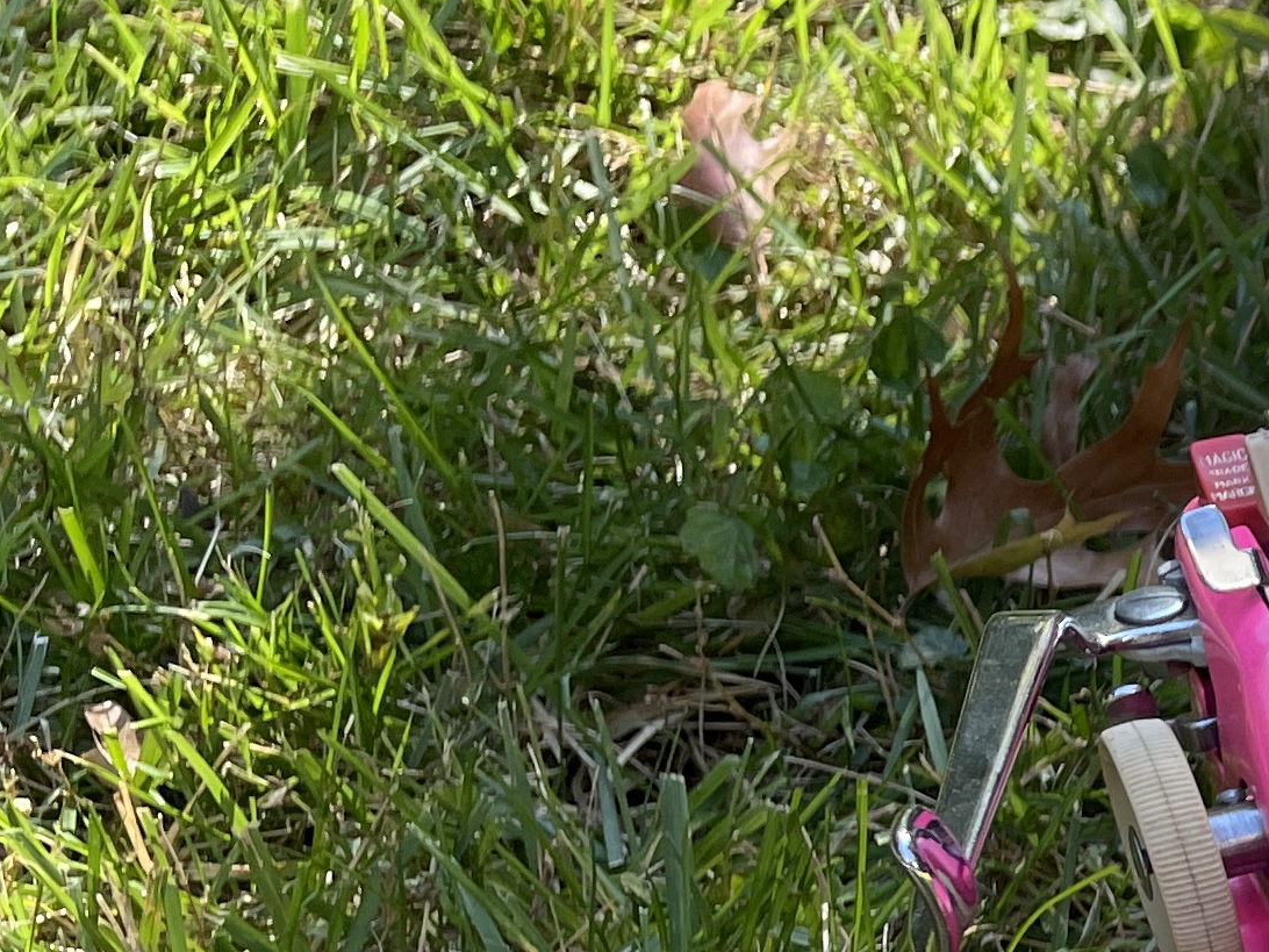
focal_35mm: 96
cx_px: 2237
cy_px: 1445
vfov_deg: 14.3
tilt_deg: -48.4
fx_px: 3519
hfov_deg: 17.1
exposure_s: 1/332
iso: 32
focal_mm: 4.2
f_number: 1.6
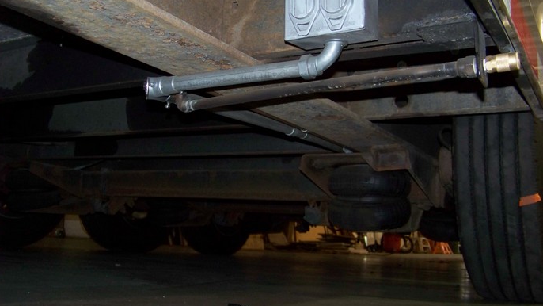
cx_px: 269
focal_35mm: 40
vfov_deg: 29.7
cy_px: 138
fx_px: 576
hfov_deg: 50.5
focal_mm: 5.85
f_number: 2.8
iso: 200
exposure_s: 1/30
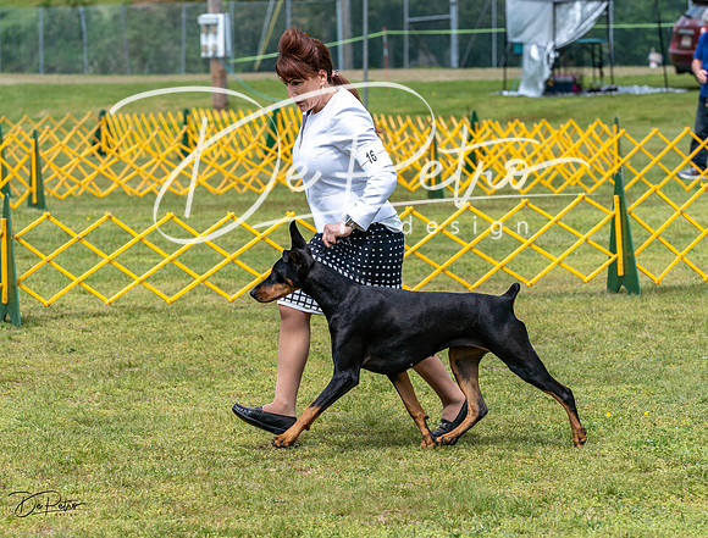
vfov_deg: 8.3
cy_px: 268
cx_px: 381
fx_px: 3723
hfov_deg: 10.9
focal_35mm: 181
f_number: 5.6
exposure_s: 1/800
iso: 100
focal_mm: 132
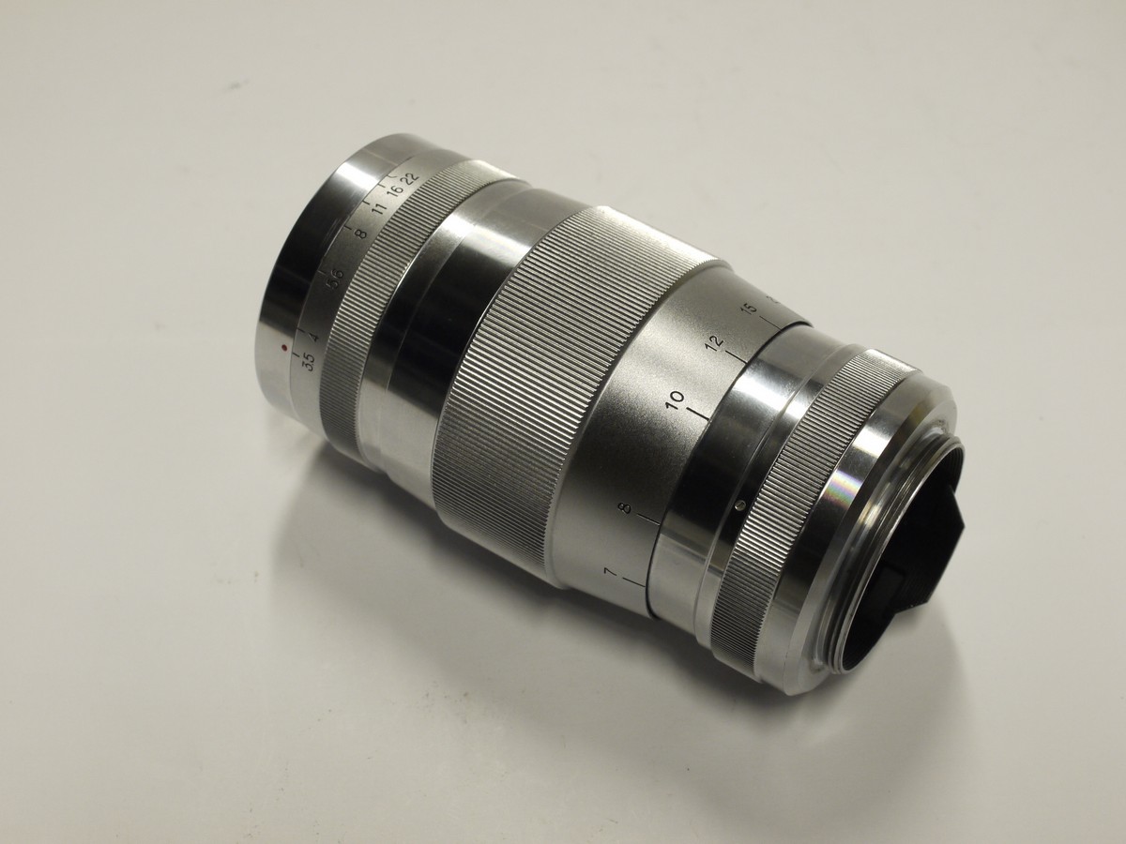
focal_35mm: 60
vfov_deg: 24.4
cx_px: 563
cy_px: 422
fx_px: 1952
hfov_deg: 32.2
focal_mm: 30
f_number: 9
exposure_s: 1/20
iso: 400
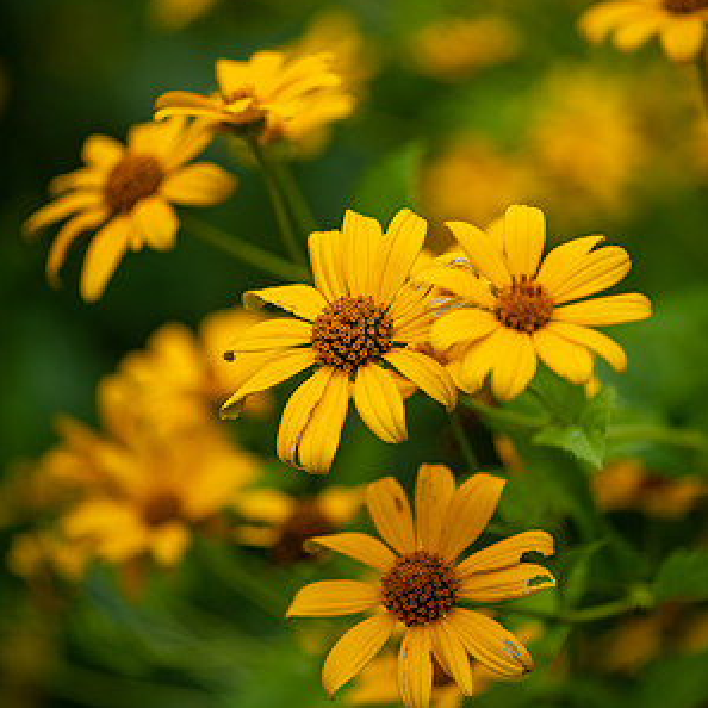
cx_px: 355
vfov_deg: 12.9
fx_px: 3124
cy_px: 274
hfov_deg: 12.9
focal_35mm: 135
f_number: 3.3
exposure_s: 1/1000
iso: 100
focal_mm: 105
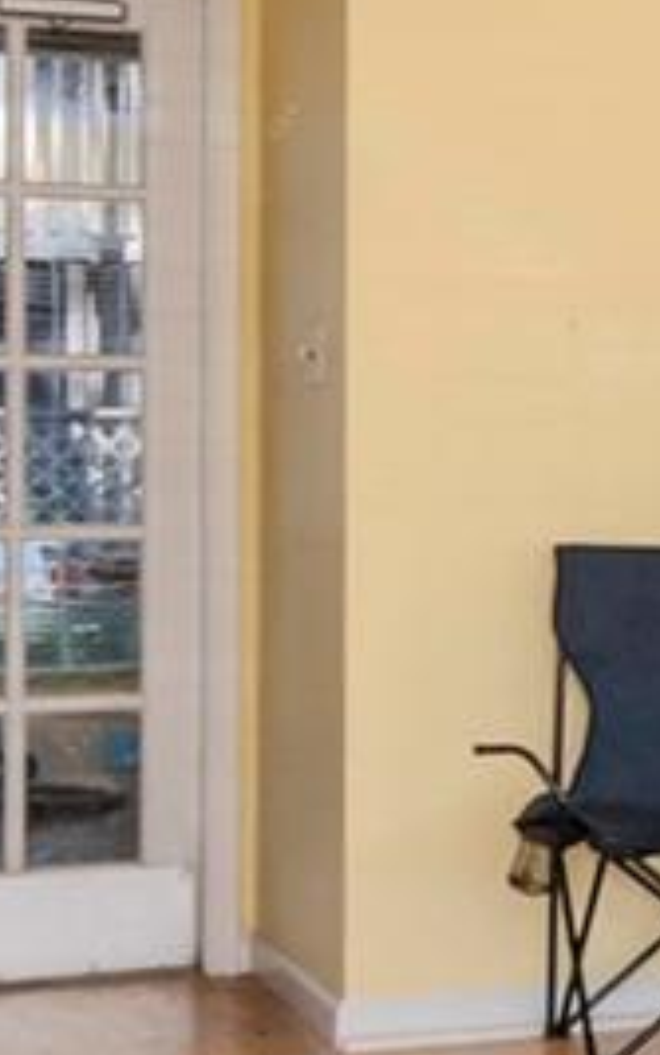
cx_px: 1885
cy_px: 419
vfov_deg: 18.9
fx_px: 3164
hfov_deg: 9.6
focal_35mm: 110
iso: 640
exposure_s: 1/125
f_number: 9
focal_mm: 12
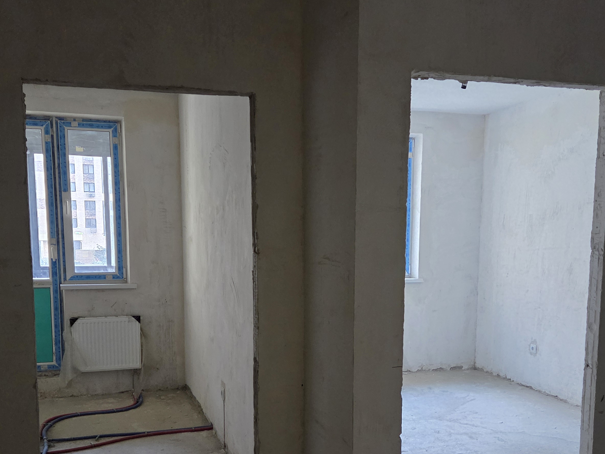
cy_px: 310
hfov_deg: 47.9
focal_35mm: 39
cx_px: 307
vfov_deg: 36.4
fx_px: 682
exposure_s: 1/100
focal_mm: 5.4
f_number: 1.8
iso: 1000
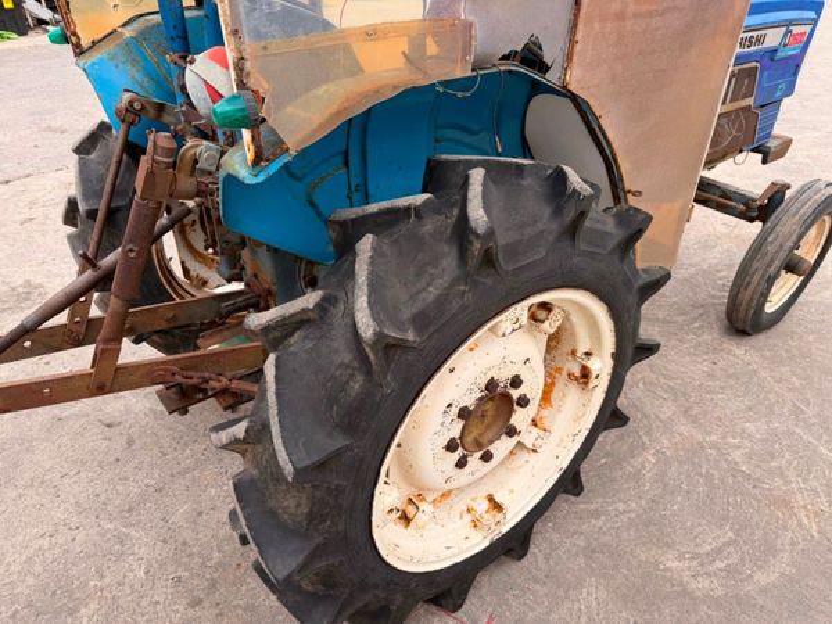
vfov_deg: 56.8
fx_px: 577
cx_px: 416
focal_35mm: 24
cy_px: 312
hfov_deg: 71.6
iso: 80
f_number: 1.78
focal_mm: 6.76
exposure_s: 1/1250
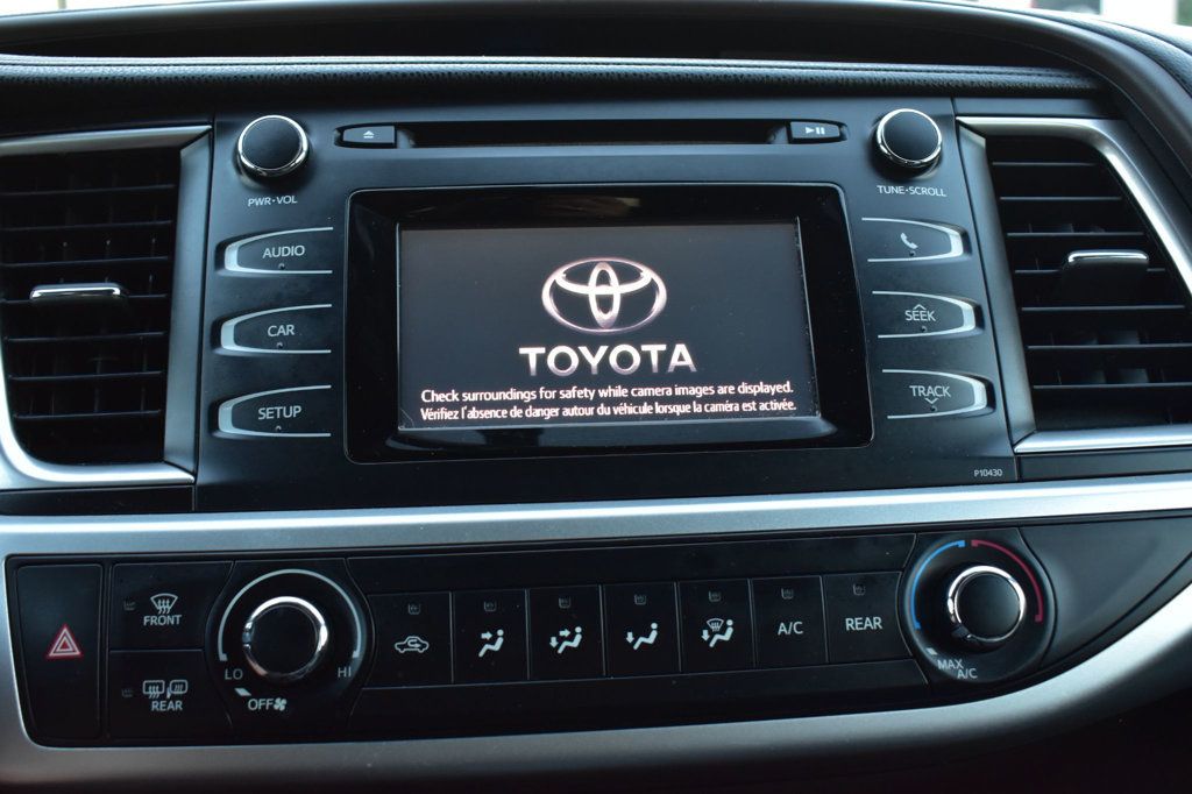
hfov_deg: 47.9
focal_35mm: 40
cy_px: 397
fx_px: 1340
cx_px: 596
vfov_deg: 33.0
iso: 1250
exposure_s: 1/15
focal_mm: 27
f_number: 6.3
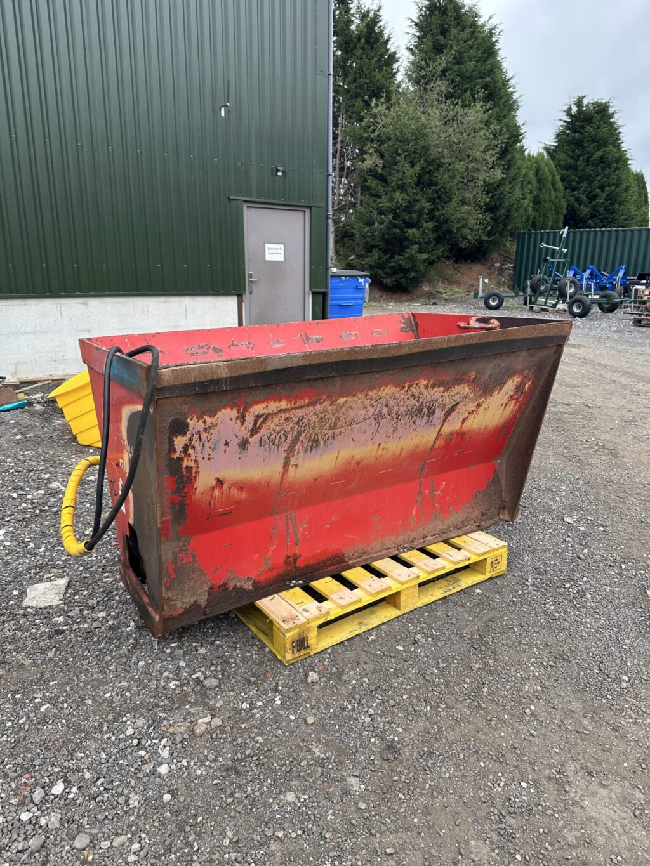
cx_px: 325
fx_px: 601
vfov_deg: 71.6
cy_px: 433
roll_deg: -1.1
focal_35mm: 24
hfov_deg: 56.8
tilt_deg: -13.2
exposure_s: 1/390
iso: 80
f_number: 1.78
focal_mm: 6.86
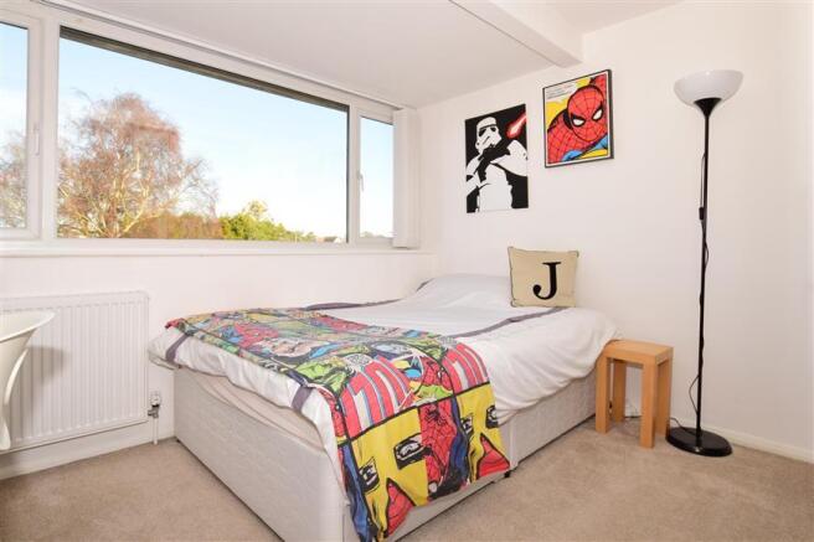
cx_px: 407
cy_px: 271
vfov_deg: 72.0
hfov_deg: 95.0
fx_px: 373
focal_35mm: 16
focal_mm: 11
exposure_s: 1/160
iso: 200
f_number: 6.3
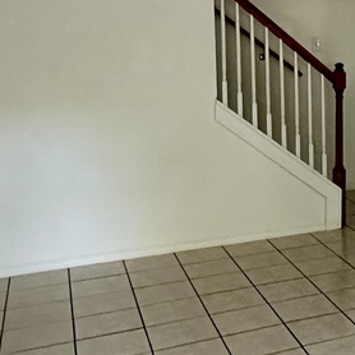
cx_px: 476
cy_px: 87
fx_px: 743
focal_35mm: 64
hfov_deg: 23.4
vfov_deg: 26.5
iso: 400
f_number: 2.2
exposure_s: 1/60
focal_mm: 2.22
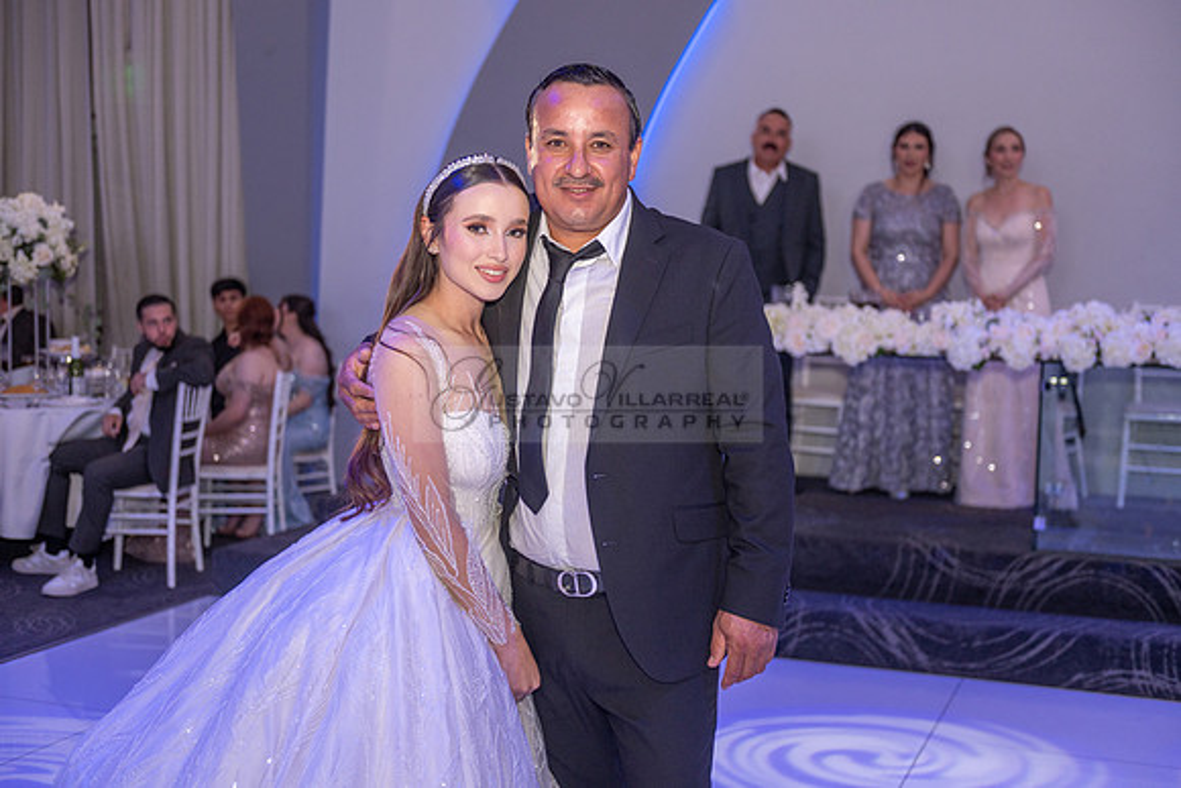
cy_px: 394
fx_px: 1575
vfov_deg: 28.1
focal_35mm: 48
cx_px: 590
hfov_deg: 41.1
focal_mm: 48
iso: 800
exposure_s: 1/125
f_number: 2.8
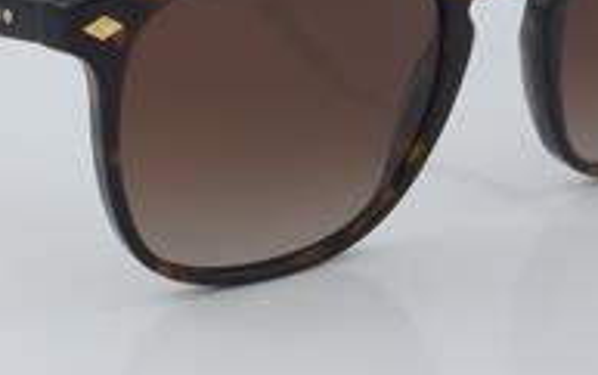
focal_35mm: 158
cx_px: 220
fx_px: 2577
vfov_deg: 8.3
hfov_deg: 13.2
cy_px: 74
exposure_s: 1/3
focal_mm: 50
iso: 100
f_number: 32
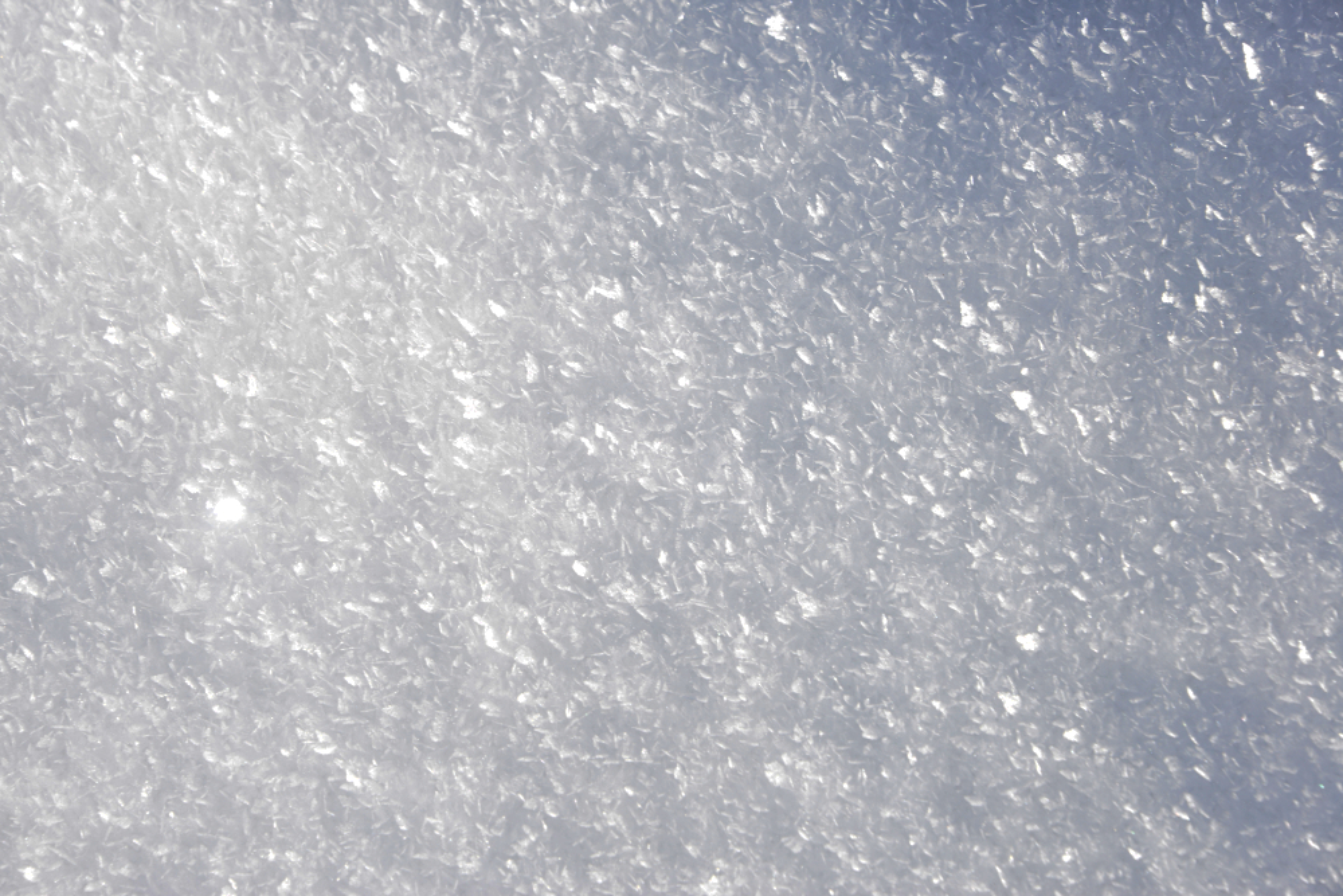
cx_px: 672
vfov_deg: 9.5
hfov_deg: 14.2
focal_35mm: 145
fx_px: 5410
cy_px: 448
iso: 320
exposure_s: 1/250
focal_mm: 145
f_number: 10
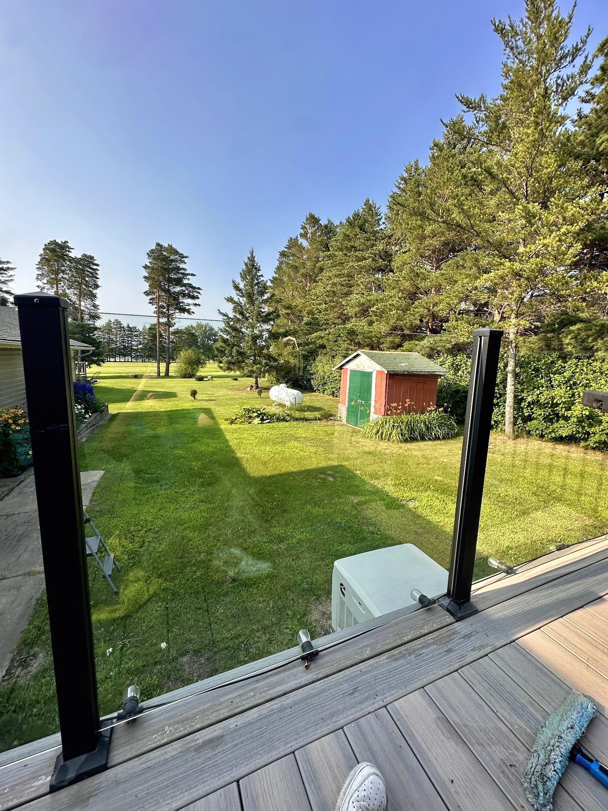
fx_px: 328
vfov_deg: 102.1
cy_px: 406
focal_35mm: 14
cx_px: 304
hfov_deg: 85.7
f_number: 2.2
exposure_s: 1/703
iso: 40
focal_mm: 2.22
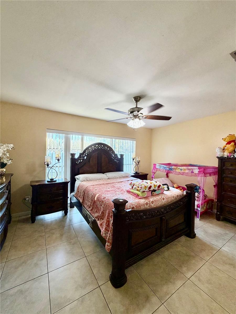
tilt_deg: -0.9
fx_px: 127
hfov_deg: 85.7
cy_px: 157
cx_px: 118
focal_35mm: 14
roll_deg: -1.3
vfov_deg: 102.1
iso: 250
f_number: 2.2
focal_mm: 2.22
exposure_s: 1/60
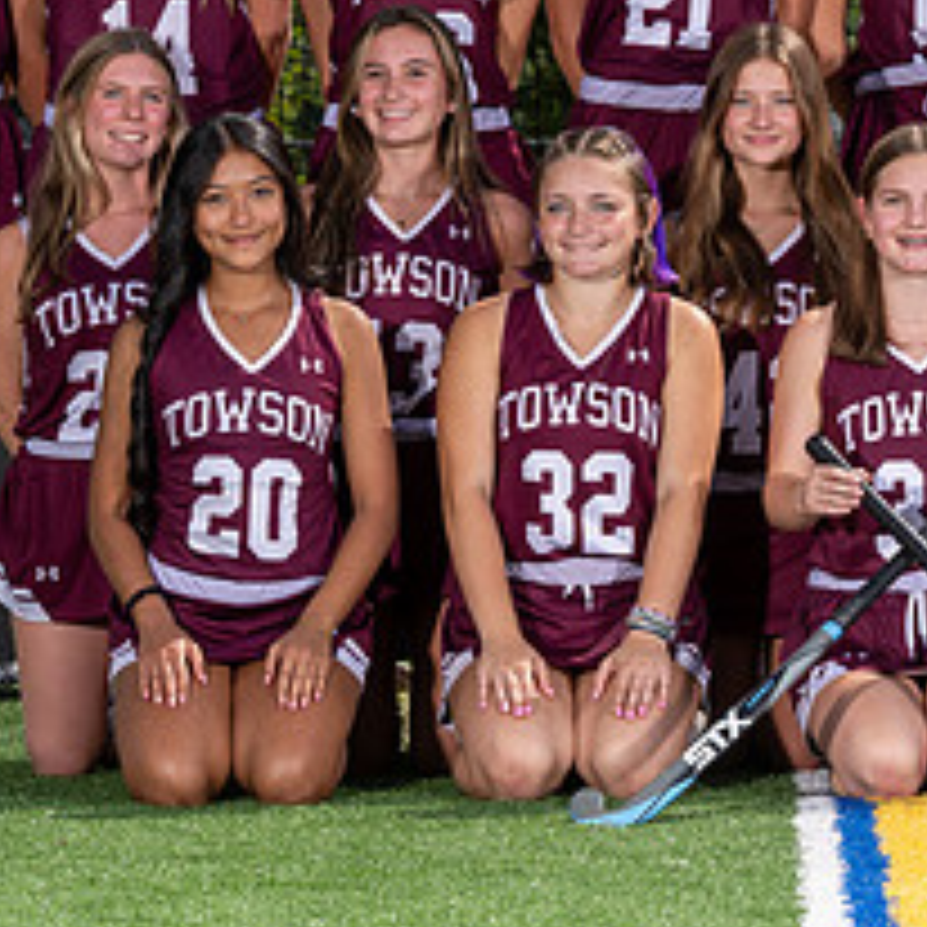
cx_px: 1003
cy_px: 326
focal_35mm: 296
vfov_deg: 5.9
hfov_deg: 5.9
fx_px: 8968
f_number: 8
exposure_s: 1/200
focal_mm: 87
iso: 50
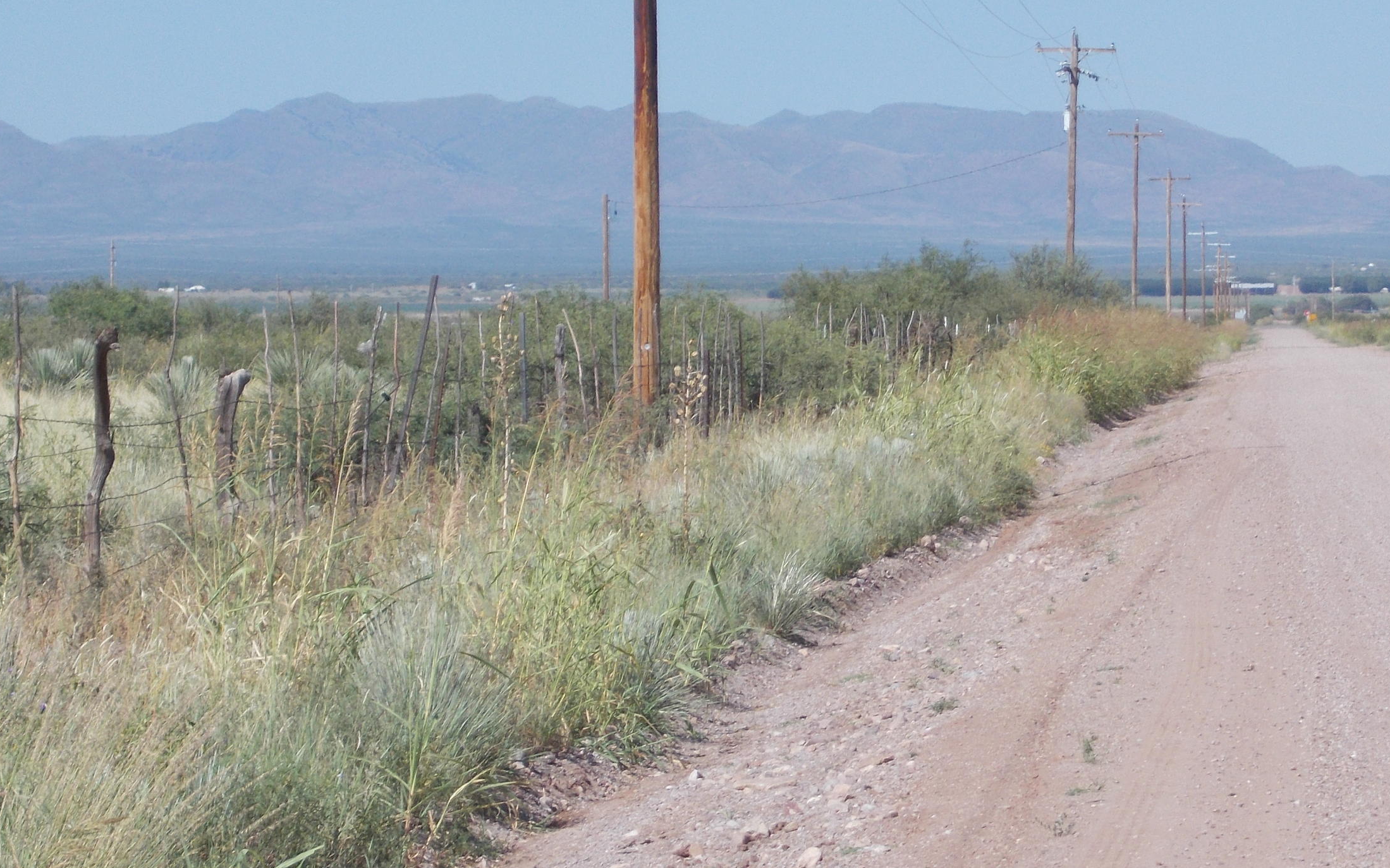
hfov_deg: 11.1
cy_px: 347
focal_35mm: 188
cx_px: 728
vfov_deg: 7.0
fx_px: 7121
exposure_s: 1/320
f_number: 6.5
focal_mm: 23
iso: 80
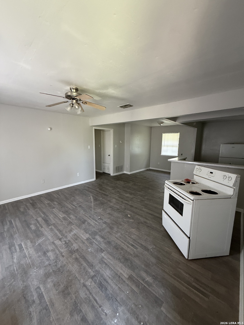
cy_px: 162
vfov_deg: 102.1
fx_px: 132
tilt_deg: -6.1
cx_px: 122
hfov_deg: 85.7
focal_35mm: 14
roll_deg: +0.8
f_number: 2.2
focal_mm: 2.22
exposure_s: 1/60
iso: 400
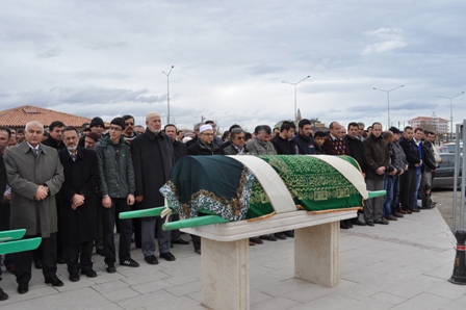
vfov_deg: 39.9
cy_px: 155
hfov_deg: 57.3
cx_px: 233
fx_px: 427
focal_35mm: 33
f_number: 8
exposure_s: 1/250
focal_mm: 22
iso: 200
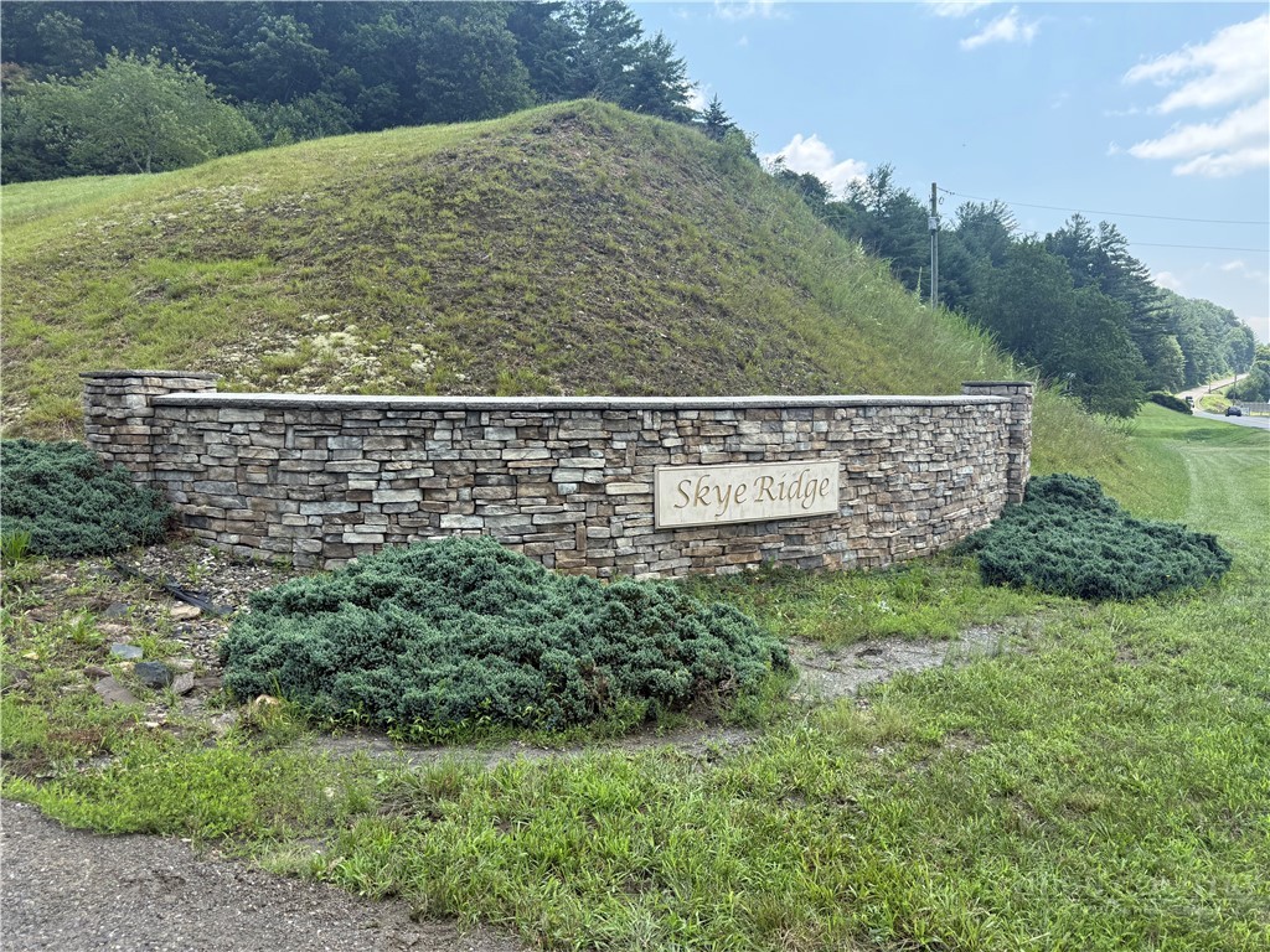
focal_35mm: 24
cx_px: 635
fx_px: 881
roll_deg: +0.5
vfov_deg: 56.8
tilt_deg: -5.1
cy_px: 476
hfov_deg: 71.6
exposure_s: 1/2000
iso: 100
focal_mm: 6.76
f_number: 1.78
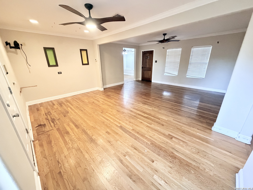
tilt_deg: -20.6
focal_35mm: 14
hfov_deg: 102.1
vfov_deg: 85.7
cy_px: 95
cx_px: 126
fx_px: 102
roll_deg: +0.8
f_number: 2.2
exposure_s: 1/60
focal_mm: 2.22
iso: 640
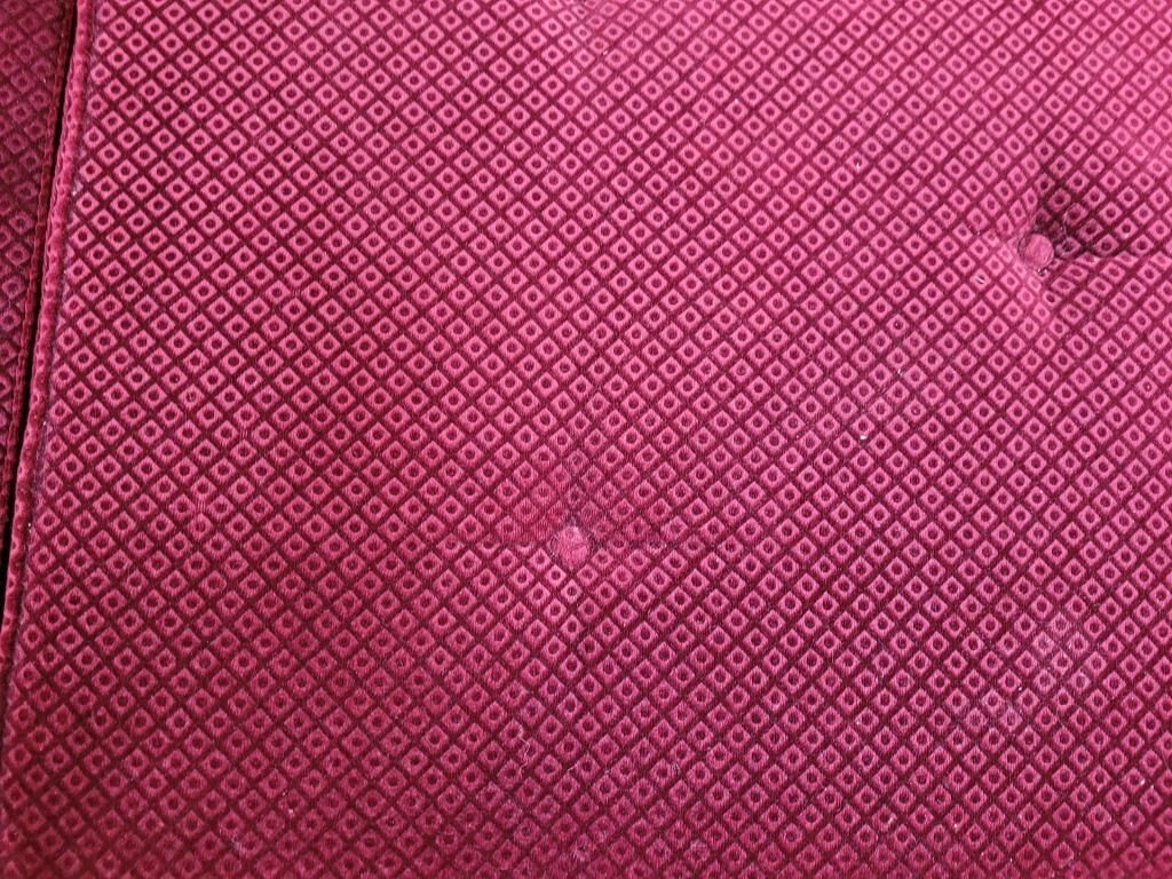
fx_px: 880
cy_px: 440
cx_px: 586
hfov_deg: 67.3
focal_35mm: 26
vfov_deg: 53.1
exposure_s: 1/25
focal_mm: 5.4
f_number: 1.8
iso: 500
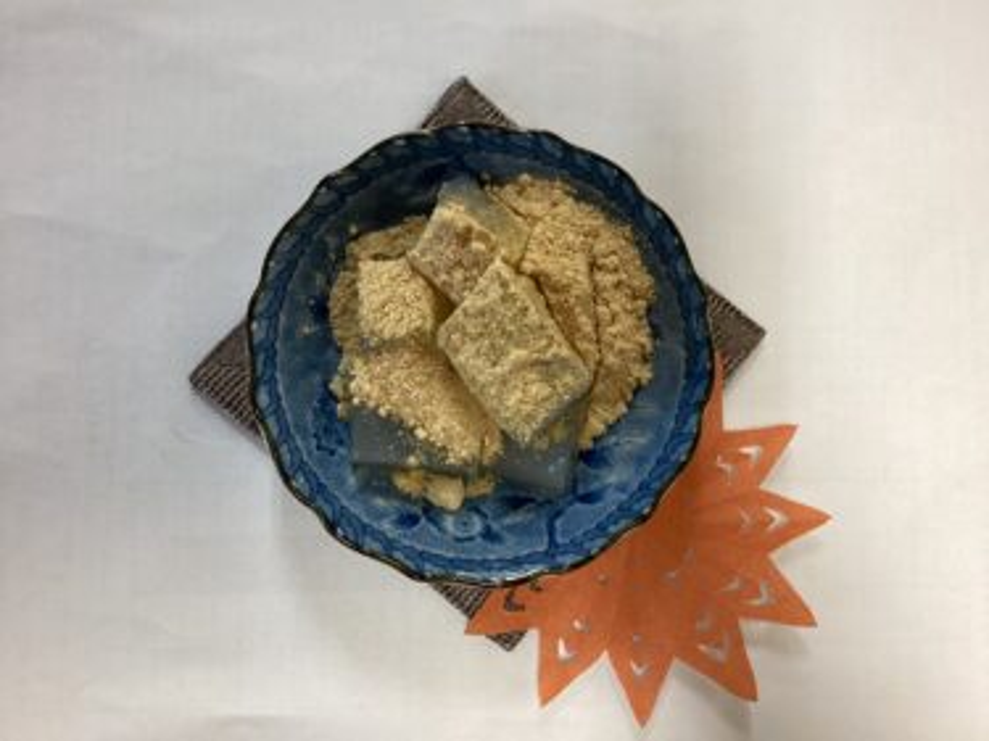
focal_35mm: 31
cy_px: 370
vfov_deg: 45.4
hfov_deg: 58.4
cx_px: 494
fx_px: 885
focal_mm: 3.3
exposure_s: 1/60
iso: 160
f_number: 2.4
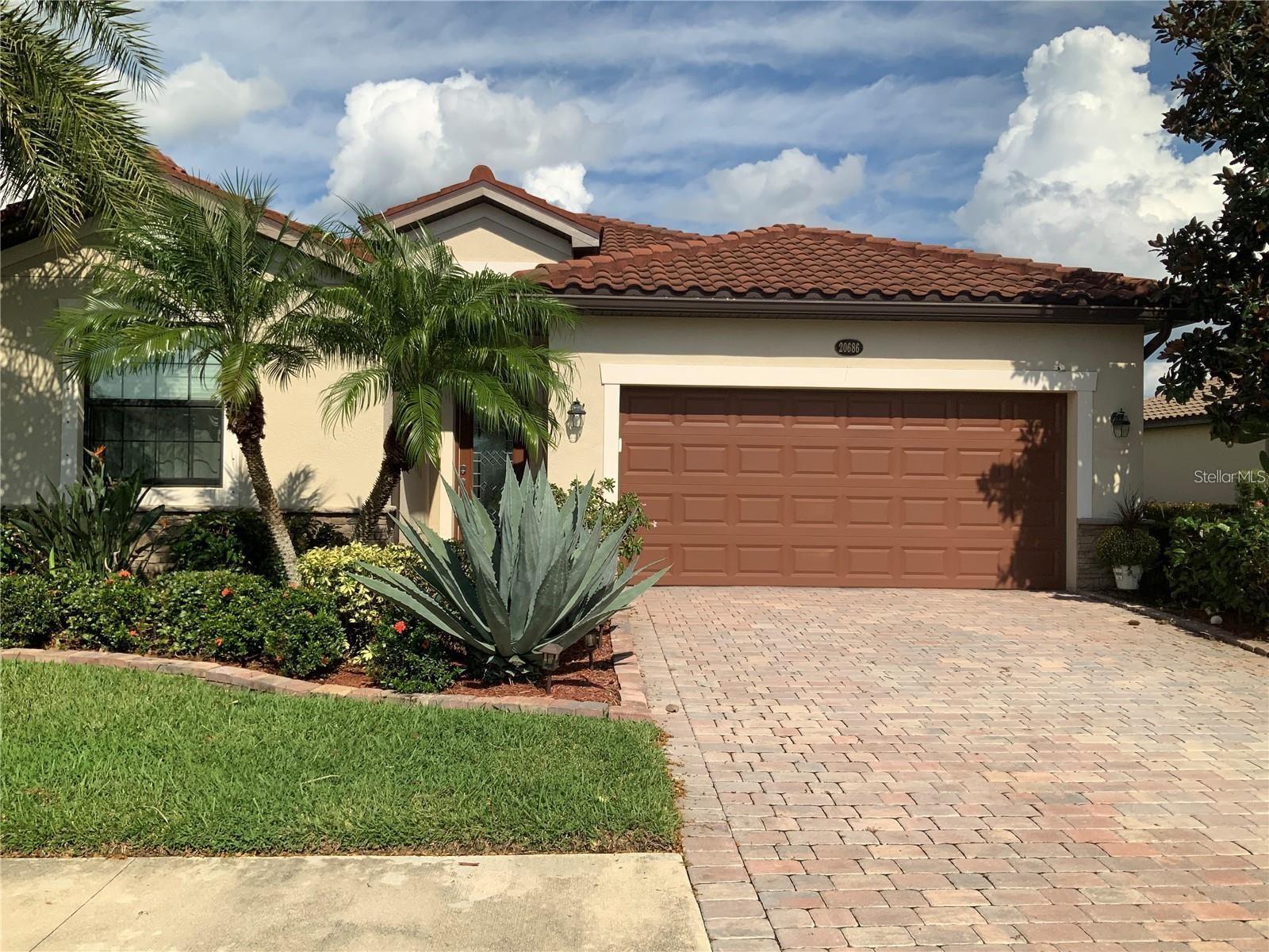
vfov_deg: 48.2
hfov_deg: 61.7
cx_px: 634
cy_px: 476
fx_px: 1063
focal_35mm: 29
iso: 16
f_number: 1.8
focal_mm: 3
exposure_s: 1/3322
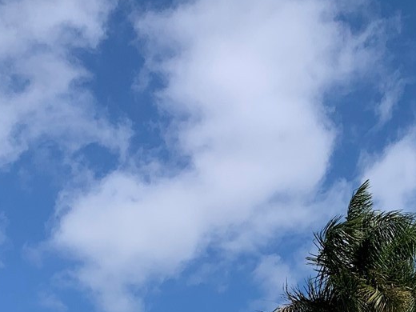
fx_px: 961
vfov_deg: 16.2
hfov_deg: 24.1
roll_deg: -0.6
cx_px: 330
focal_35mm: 80
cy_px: 521
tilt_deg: +10.3
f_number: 1.8
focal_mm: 4.25
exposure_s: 1/4098
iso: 25
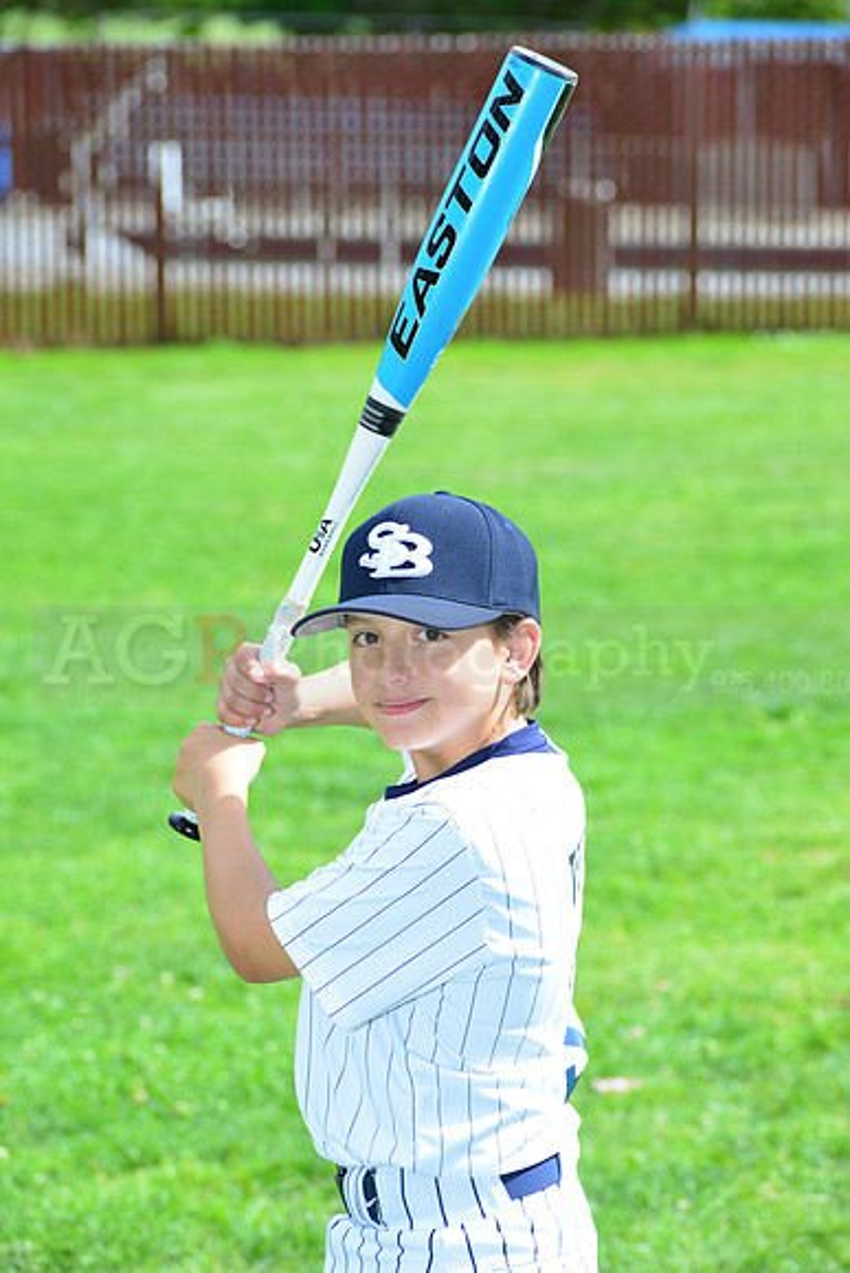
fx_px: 4778
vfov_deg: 15.2
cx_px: 425
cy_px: 636
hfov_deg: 10.2
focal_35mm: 135
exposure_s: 1/200
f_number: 8
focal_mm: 135
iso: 200
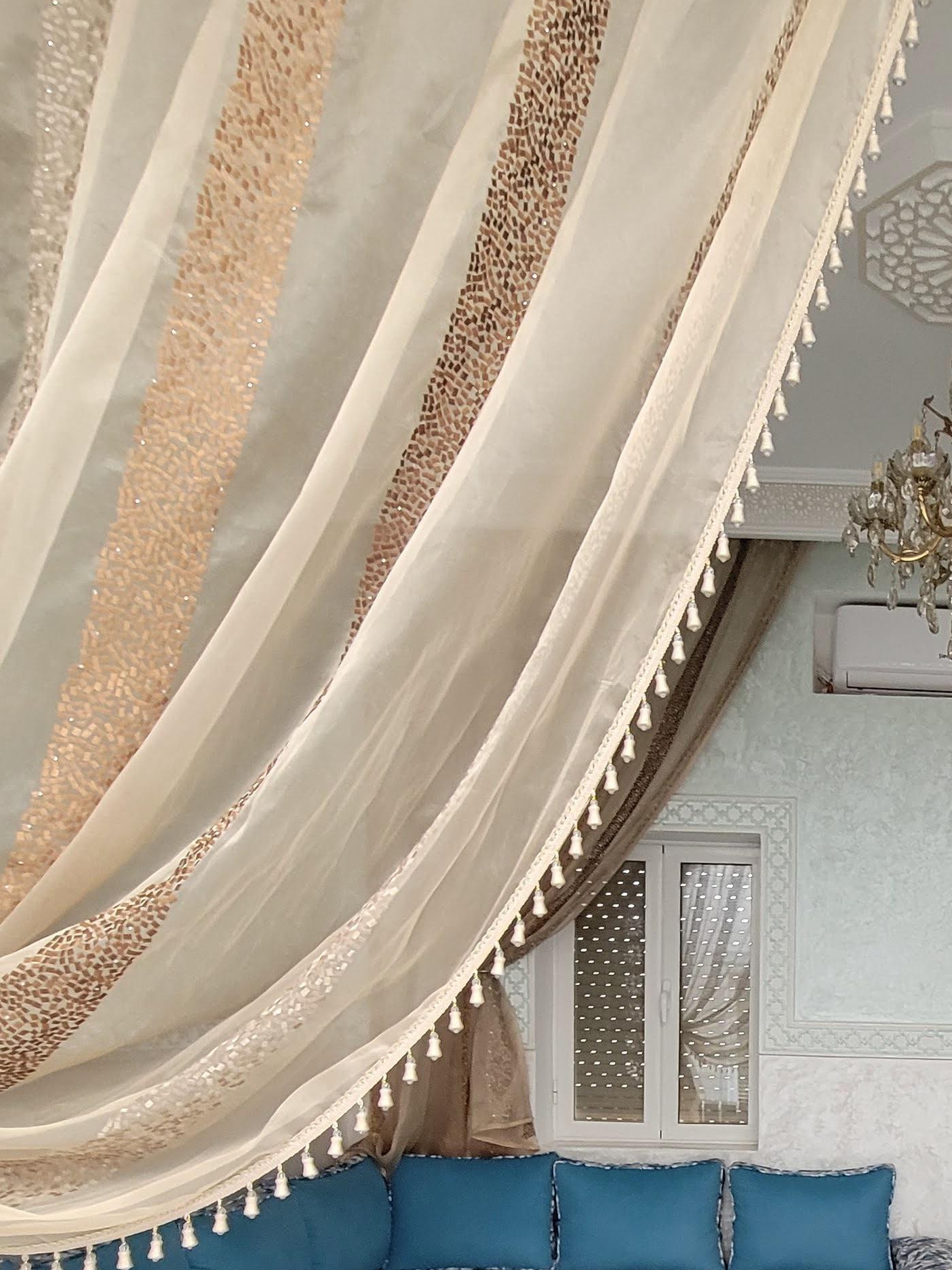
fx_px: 1027
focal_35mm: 28
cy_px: 1116
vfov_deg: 55.9
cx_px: 928
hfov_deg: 43.4
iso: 250
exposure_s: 1/50
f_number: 2.2
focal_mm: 2.2
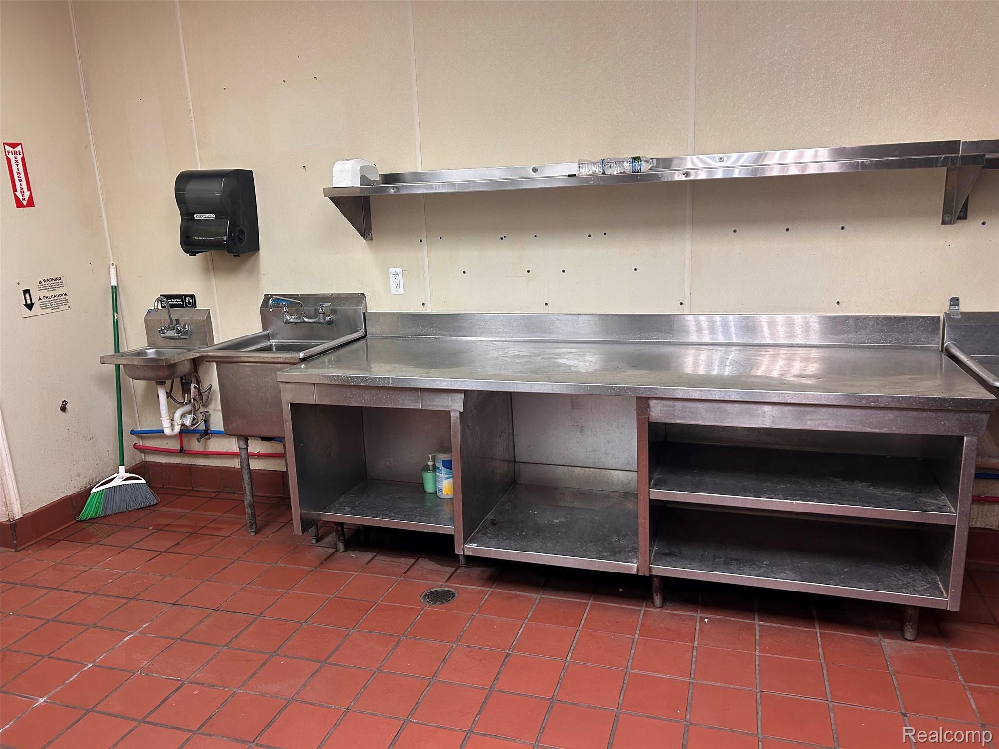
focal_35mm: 26
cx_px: 500
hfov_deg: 67.3
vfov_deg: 53.1
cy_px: 374
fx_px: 750
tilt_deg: -12.4
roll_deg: +3.9
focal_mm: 5.7
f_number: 1.5
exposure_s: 1/60
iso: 125
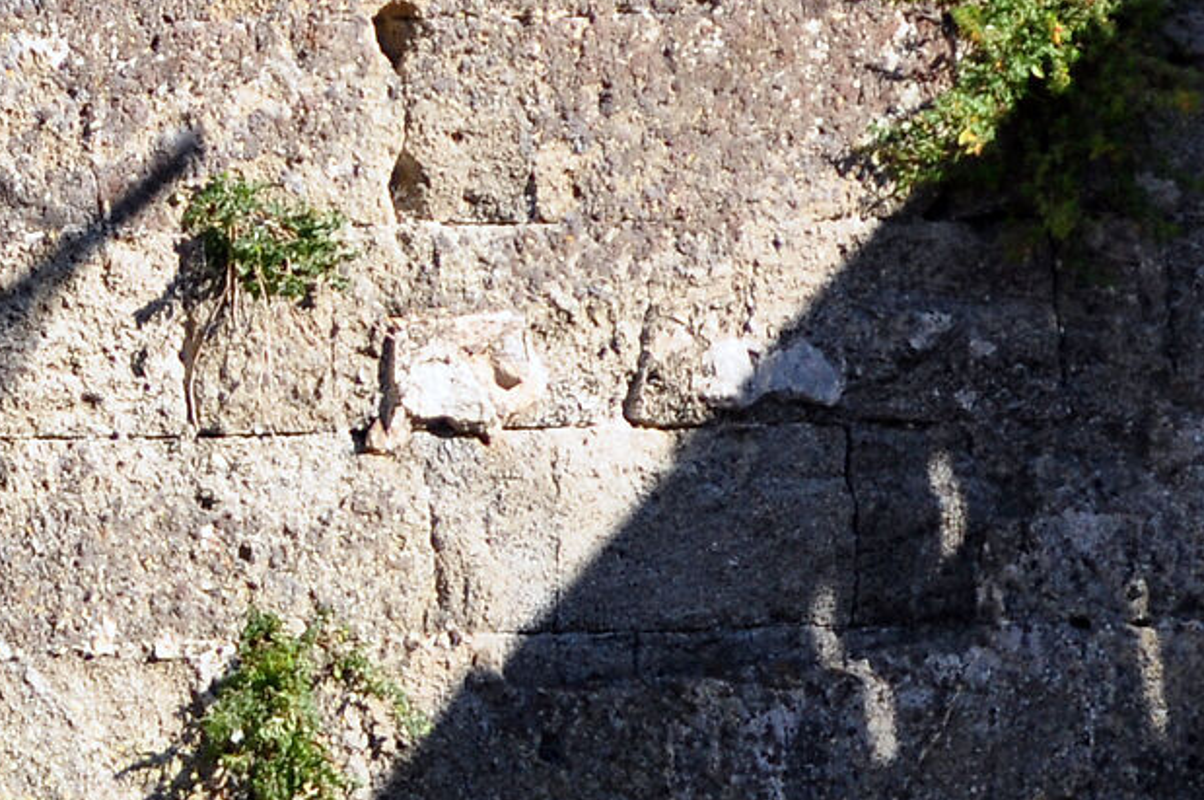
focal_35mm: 465
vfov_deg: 2.9
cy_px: 144
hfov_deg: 4.4
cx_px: -726
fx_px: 15531
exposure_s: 1/500
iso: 200
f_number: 6.3
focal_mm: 80
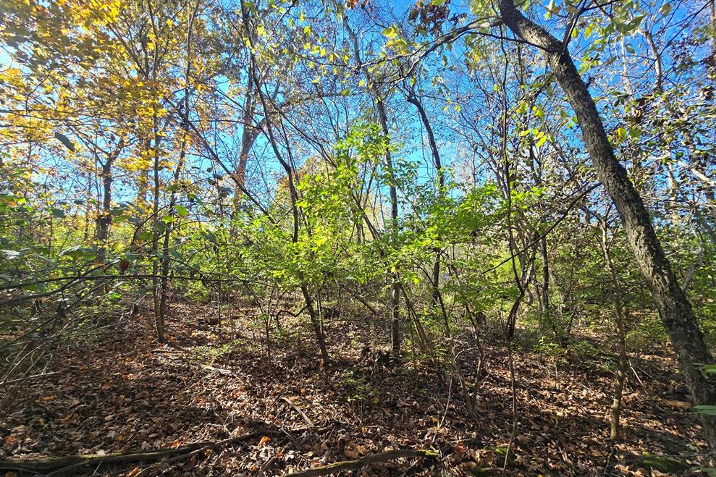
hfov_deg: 104.3
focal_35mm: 14
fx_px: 278
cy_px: 265
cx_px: 355
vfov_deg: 80.9
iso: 50
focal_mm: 2.2
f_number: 2.2
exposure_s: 1/417
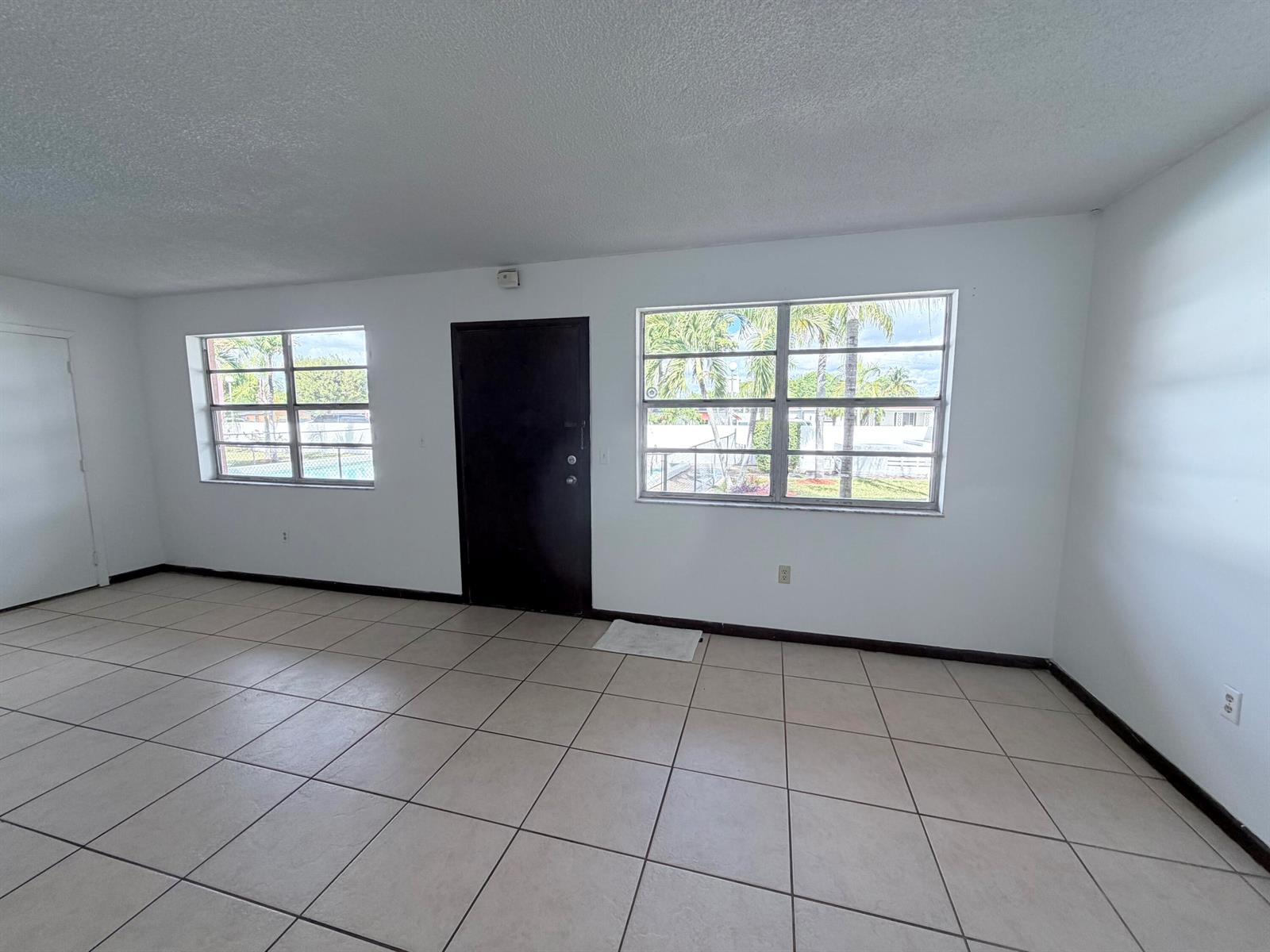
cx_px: 635
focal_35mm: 14
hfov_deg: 102.1
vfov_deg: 85.7
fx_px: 514
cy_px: 476
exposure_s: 1/121
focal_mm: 2.22
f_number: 2.2
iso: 64
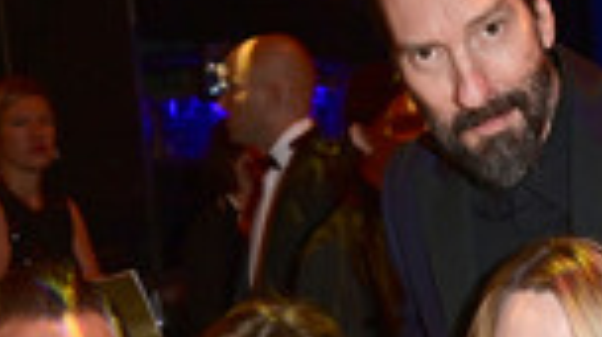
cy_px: 436
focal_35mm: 84
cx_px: 517
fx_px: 1339
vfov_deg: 13.8
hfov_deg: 24.7
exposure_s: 1/50
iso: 2500
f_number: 5.6
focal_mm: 27
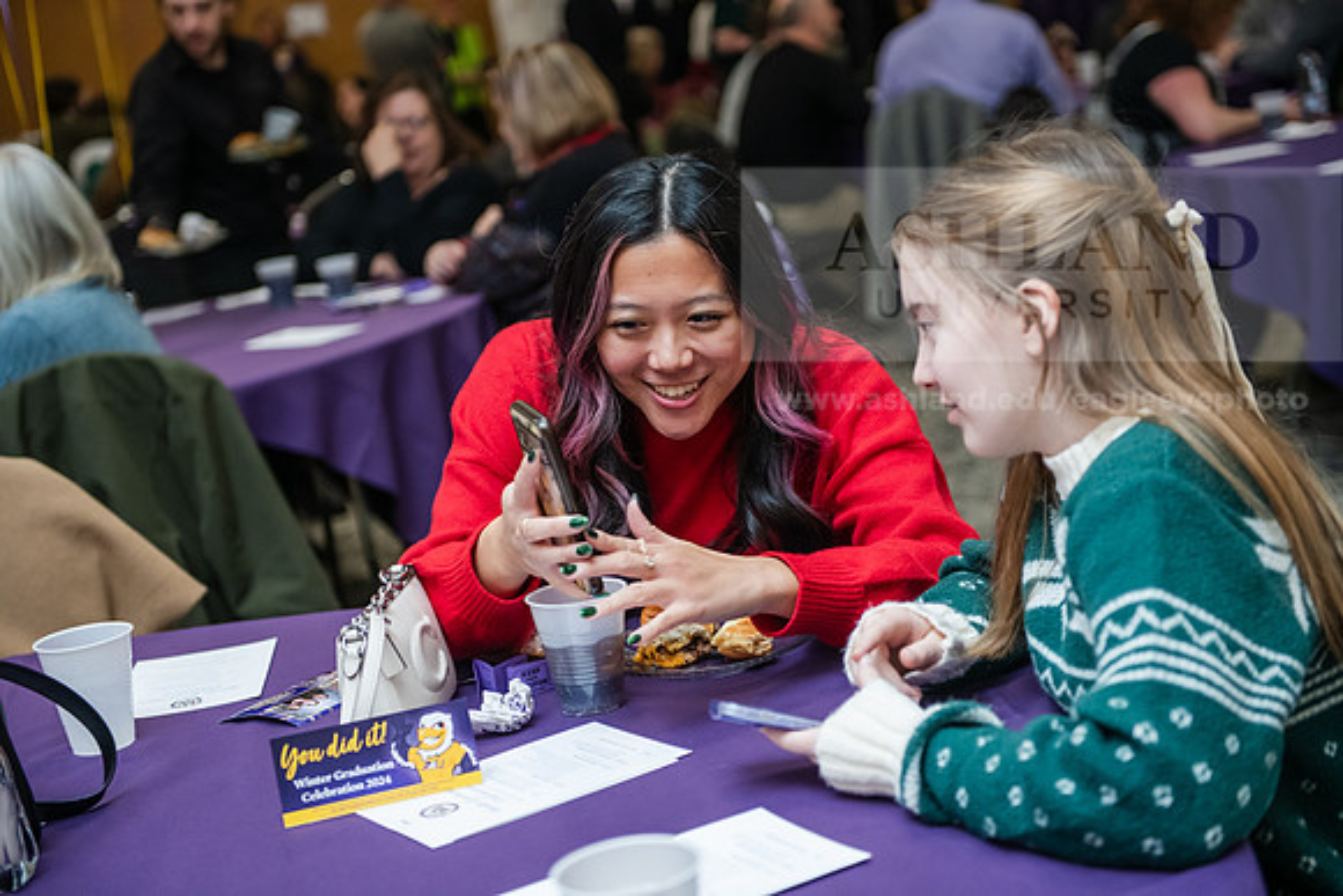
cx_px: 672
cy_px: 448
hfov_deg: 32.4
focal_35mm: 62
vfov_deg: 21.9
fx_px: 2313
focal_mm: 62
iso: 2000
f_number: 3.2
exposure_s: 1/200
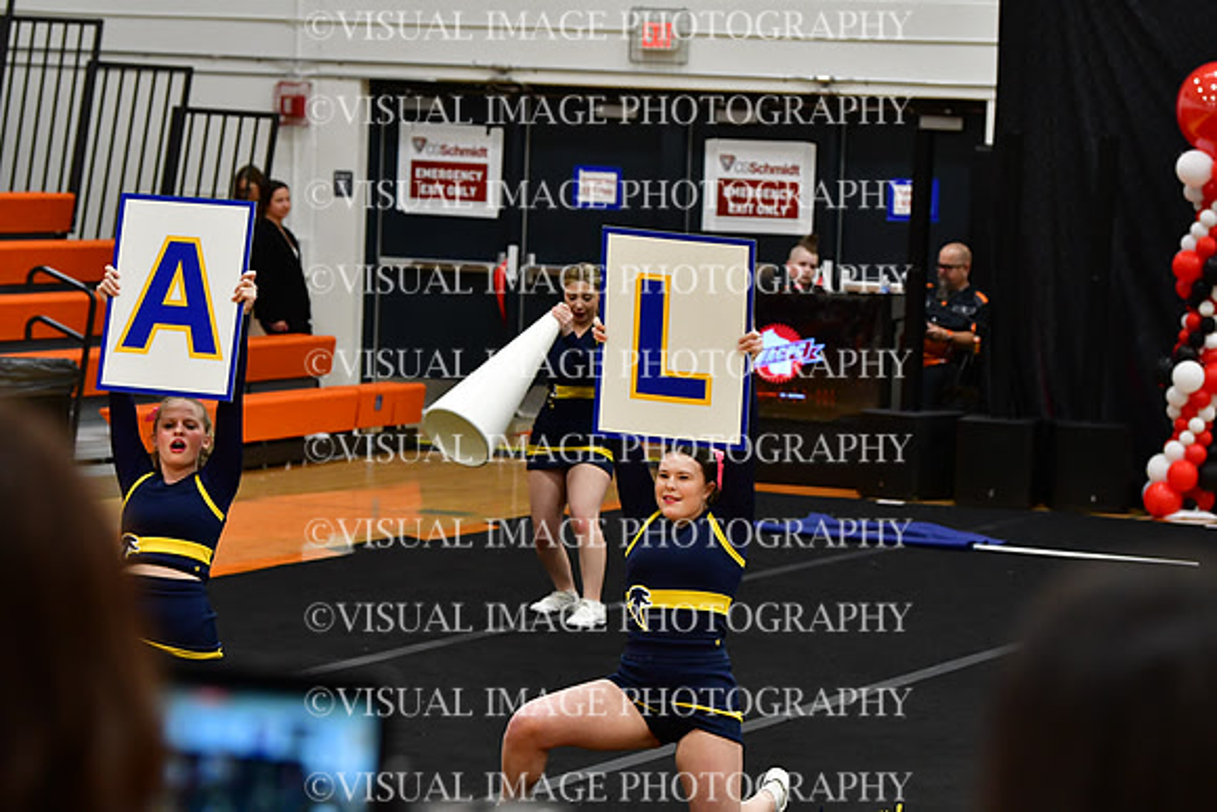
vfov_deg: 9.7
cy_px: 406
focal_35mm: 142
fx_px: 4801
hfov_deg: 14.4
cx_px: 608
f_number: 4
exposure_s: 1/500
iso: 4000
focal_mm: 95
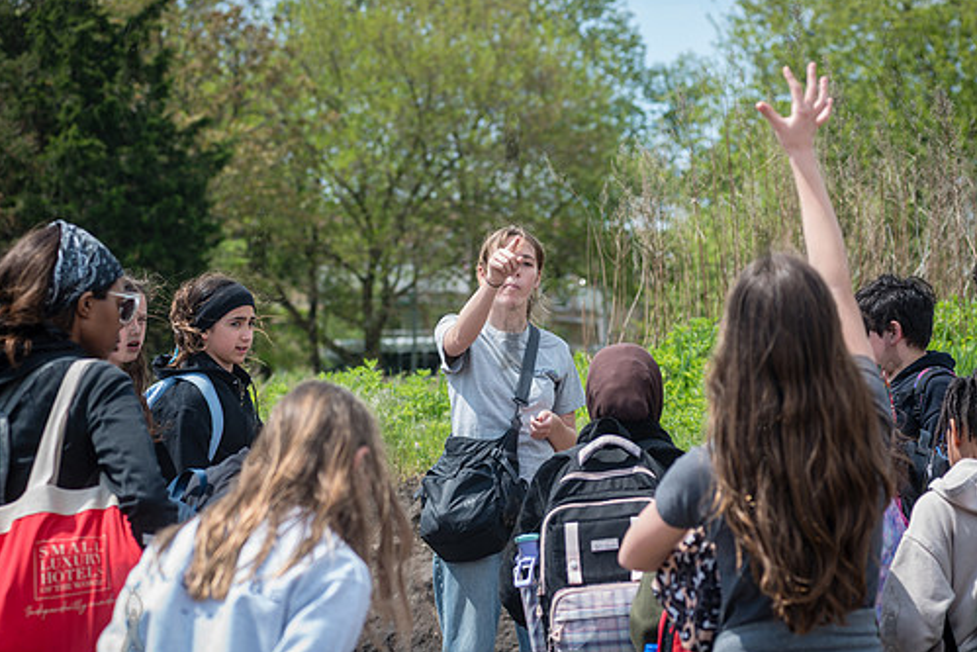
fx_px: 2524
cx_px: 511
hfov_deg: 21.9
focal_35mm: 93
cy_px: 336
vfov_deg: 14.7
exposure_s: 1/320
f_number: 4.5
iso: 64
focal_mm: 80
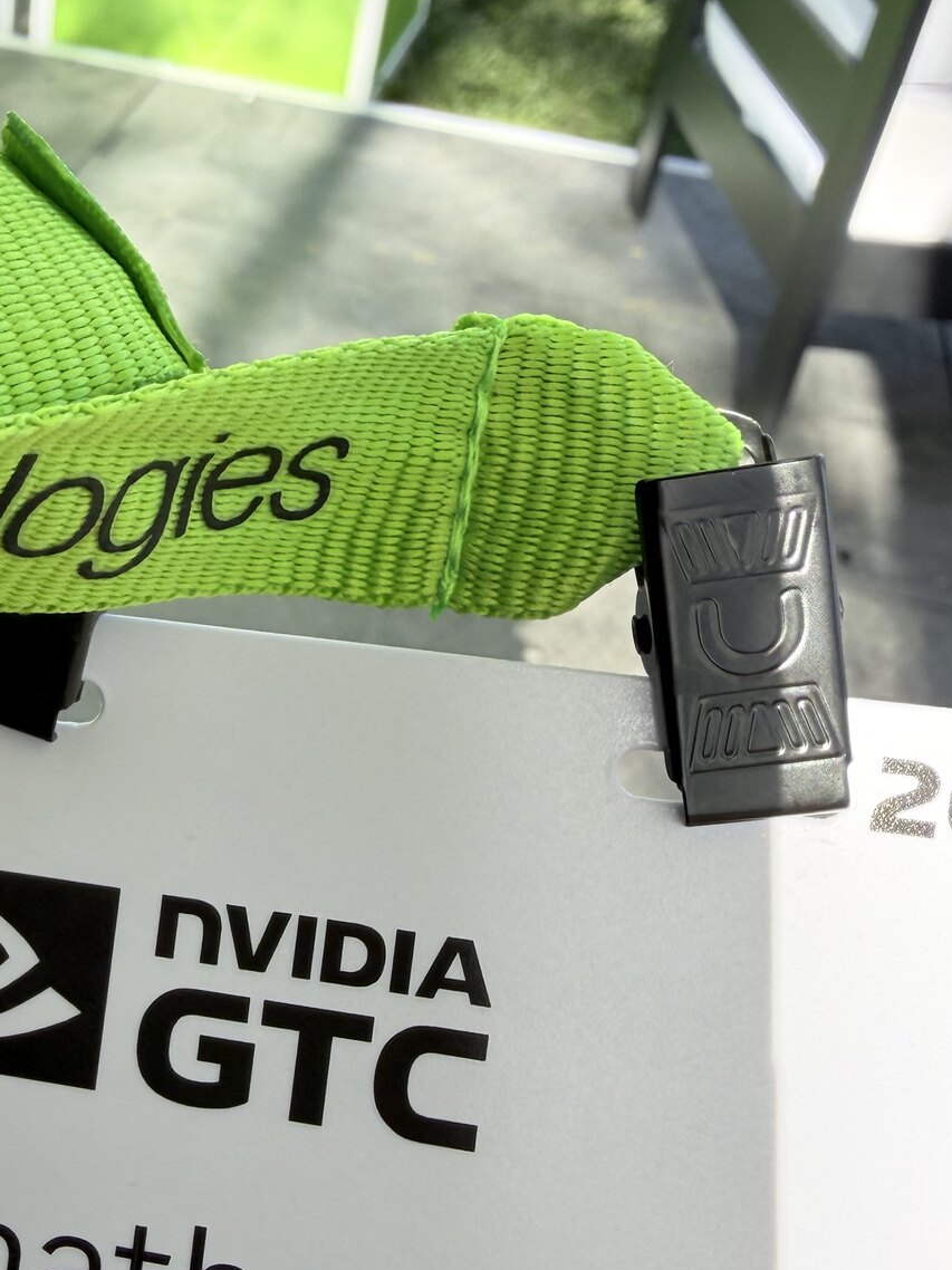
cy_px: 841
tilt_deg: -37.7
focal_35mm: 45
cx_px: 71
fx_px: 1651
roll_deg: -4.9
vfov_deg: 41.6
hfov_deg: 30.6
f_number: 2.2
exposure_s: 1/227
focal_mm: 2.22
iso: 40
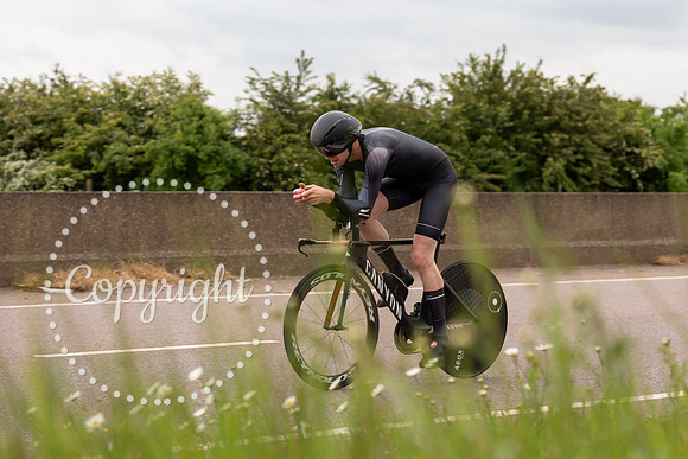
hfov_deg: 19.5
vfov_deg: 13.1
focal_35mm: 104
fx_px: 1995
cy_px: 177
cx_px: 417
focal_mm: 70
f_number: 3.5
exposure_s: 1/1000
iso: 200
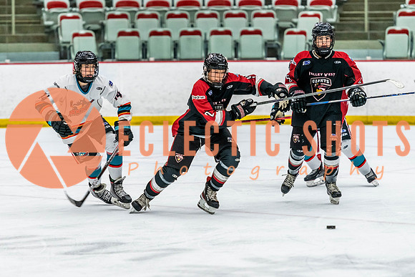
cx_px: 209
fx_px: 2333
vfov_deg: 6.8
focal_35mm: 202
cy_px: 163
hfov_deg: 10.2
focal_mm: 170
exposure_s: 1/640
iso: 2800
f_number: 2.8
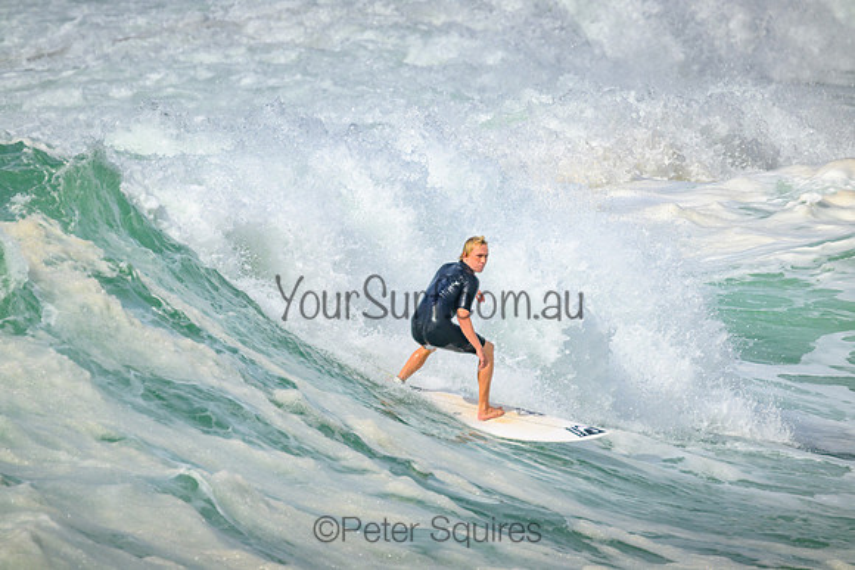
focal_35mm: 800
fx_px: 19004
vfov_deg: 1.7
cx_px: 428
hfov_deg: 2.6
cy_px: 285
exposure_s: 1/2500
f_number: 11
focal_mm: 800
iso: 560
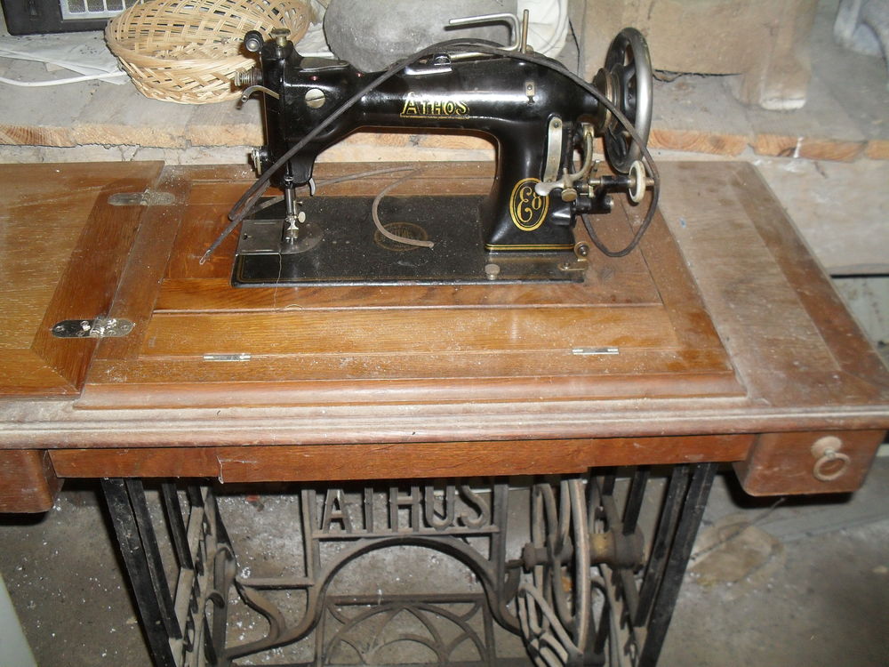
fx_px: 899
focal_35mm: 35
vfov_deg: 40.7
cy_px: 334
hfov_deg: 52.6
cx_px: 444
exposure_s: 1/45
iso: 200
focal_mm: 6.3
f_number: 3.2
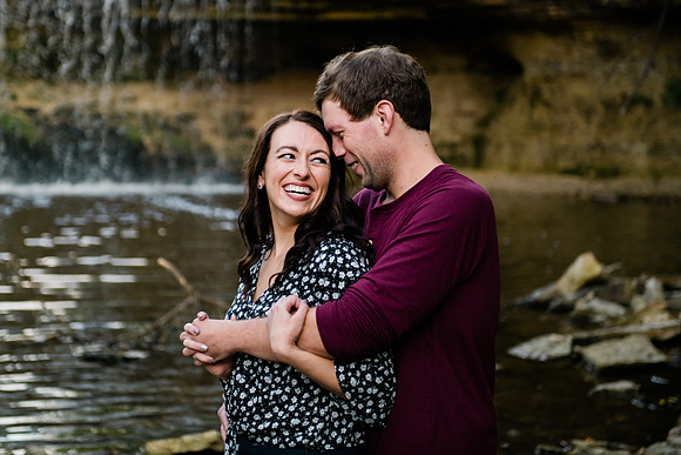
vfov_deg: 16.2
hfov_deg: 24.1
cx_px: 302
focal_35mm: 84
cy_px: 181
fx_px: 1593
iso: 400
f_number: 2.8
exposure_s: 1/500
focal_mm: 70
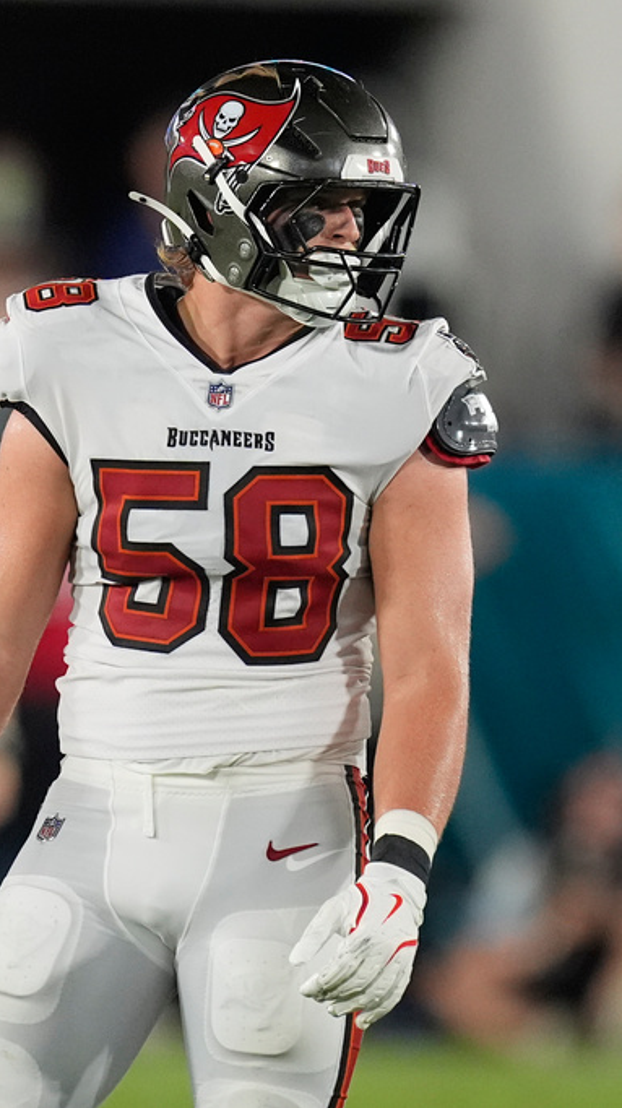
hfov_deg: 0.9
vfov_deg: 1.5
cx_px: 219
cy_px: 554
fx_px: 41599
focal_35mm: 1417
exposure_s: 1/2500
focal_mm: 600
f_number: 4
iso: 4000
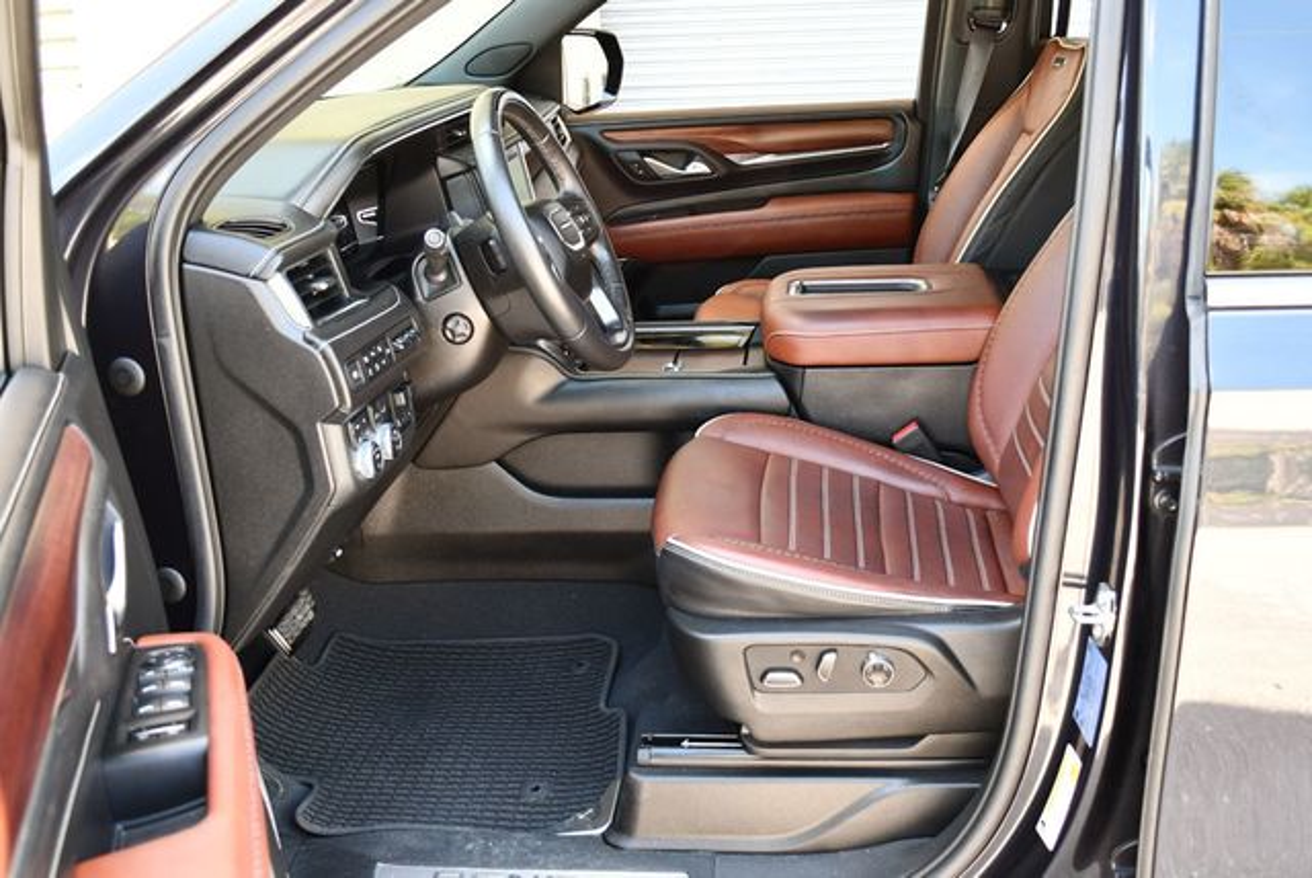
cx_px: 656
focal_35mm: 36
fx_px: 1313
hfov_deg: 53.1
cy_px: 439
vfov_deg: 36.9
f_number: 3.5
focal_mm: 18
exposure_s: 1/200
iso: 800
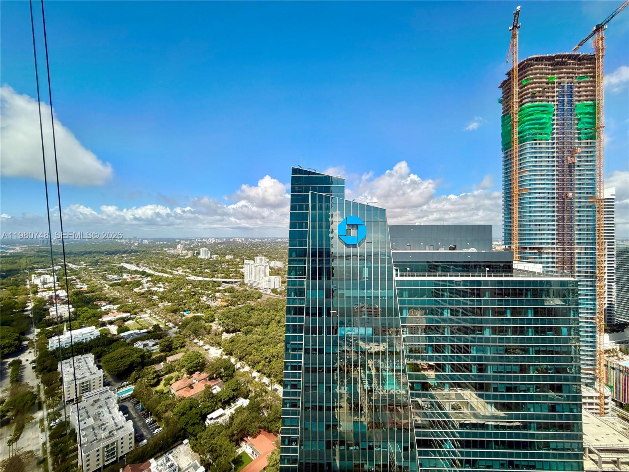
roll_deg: +0.5
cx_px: 314
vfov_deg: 85.7
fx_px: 254
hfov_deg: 102.1
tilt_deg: -0.6
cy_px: 236
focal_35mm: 14
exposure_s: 1/502
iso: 50
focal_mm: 2.22
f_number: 2.2
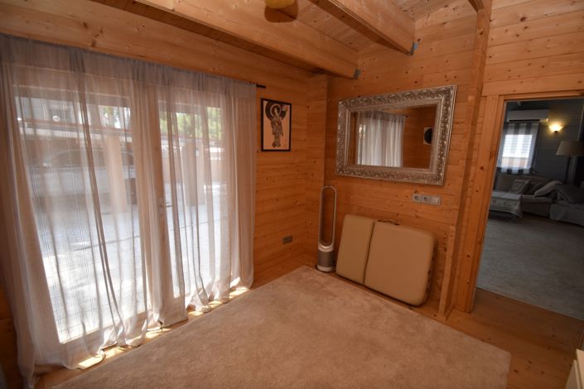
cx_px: 292
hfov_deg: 100.4
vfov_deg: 77.3
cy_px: 194
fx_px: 243
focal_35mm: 15
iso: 400
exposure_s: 1/250
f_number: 5
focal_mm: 10
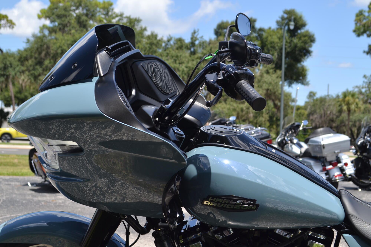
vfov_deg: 20.2
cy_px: 124
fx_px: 696
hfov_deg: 29.9
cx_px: 186
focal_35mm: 68
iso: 100
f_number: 7.1
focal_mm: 45
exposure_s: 1/200
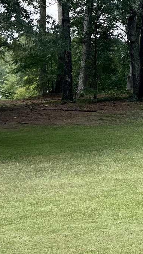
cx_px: 247
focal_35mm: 96
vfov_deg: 21.7
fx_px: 648
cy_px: 21
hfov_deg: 11.8
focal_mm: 5.7
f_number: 1.5
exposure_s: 1/1511
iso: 50
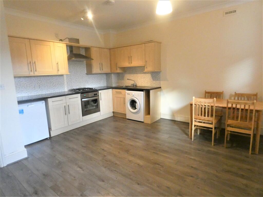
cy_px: 98
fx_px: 152
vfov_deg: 66.0
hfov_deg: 81.7
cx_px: 132
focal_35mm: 20
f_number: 3.5
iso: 1000
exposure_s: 1/60
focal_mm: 3.6
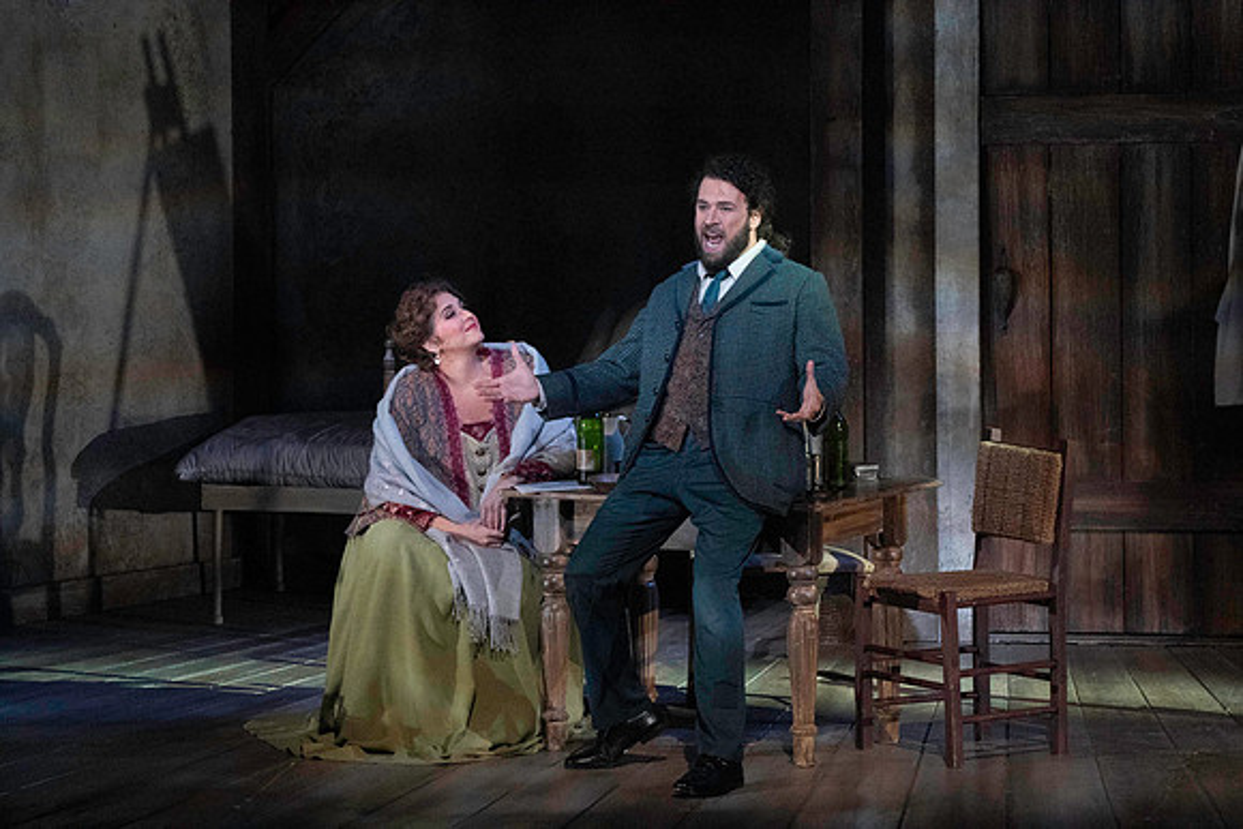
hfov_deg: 5.6
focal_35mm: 367
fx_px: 12674
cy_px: 414
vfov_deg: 3.7
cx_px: 622
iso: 16000
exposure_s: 1/320
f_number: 10
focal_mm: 367
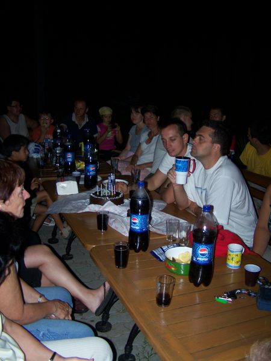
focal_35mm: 38
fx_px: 397
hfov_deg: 37.7
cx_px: 136
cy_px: 180
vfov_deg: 49.0
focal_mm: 6.3
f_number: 2.8
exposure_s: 1/60
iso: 80
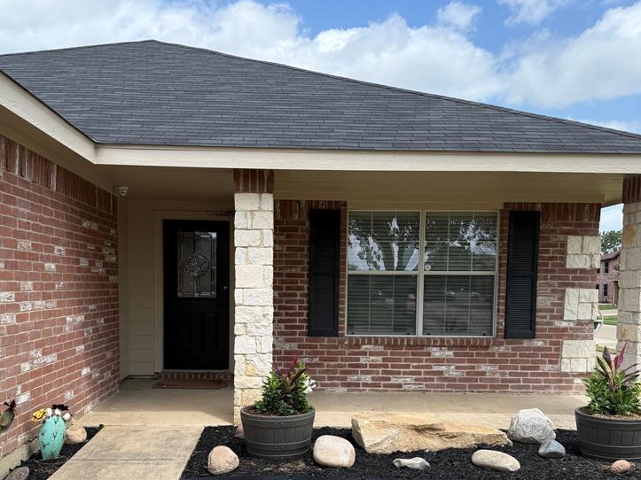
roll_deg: -0.6
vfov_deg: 41.1
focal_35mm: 34
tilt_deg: -4.1
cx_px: 297
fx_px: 629
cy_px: 328
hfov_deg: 53.9
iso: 100
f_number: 1.78
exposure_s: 1/2525
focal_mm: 6.76
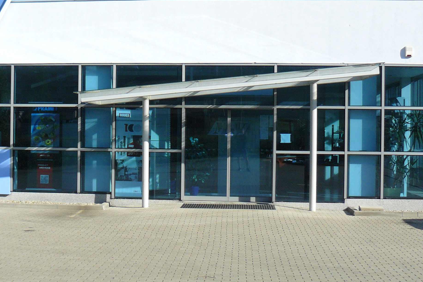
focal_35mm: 63
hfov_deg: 31.7
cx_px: 144
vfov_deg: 21.6
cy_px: 142
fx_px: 740
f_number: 2.8
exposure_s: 1/1000
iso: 100
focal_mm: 6
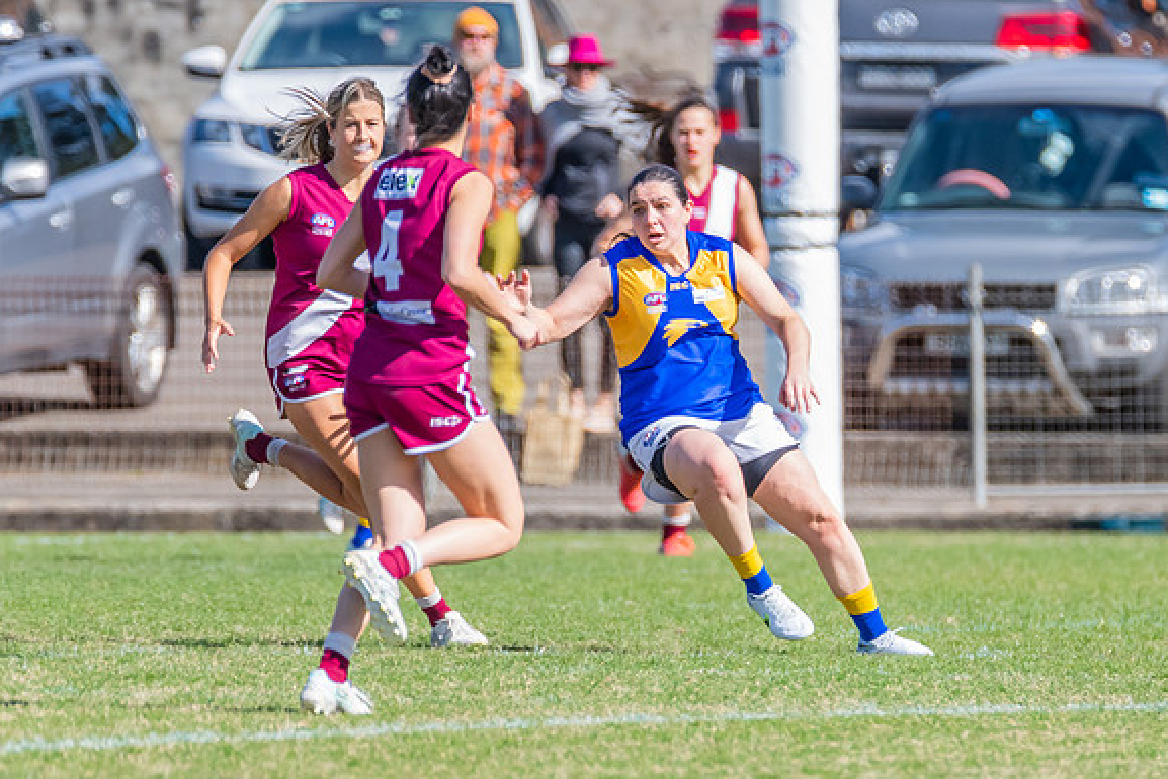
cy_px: 438
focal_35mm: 1175
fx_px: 38129
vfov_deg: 1.2
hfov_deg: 1.8
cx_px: 822
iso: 800
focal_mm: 600
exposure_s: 1/1600
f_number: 8
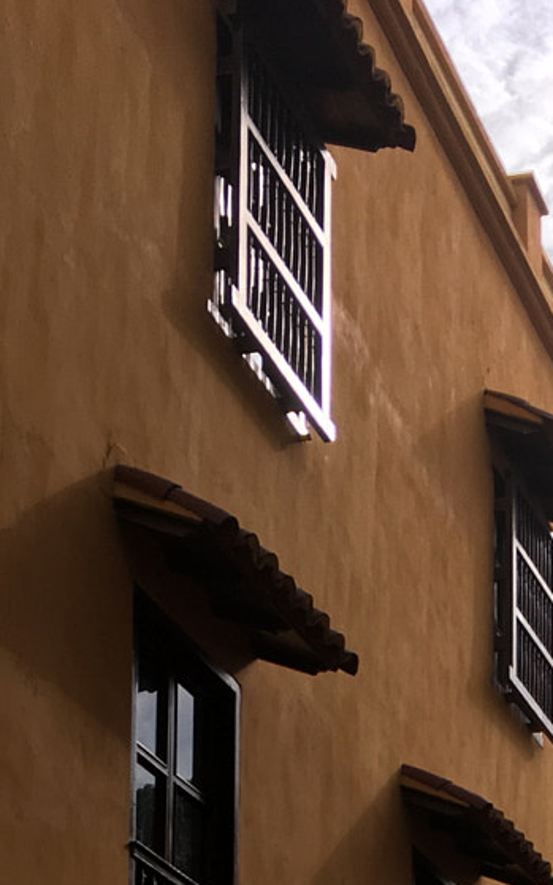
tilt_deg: +8.1
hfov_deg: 14.5
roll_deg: +1.9
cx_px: 596
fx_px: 2124
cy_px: 1219
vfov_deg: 20.9
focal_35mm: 88
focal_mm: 4.15
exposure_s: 1/1131
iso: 25
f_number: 2.2
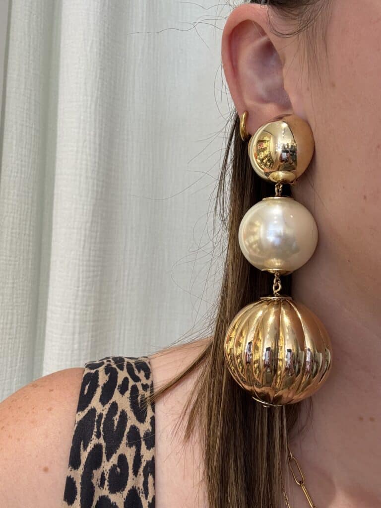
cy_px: 254
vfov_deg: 60.0
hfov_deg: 46.8
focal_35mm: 30
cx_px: 190
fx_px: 440
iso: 40
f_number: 1.9
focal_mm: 2.69
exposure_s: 1/50
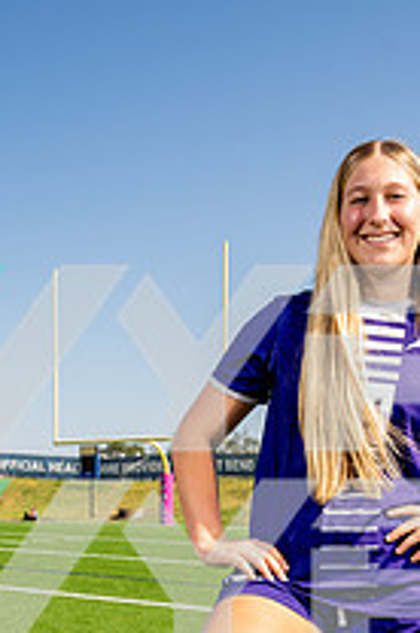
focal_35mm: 52
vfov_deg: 35.8
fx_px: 913
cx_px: 277
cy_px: 575
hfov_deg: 25.8
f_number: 7.1
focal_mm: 24
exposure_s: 1/125
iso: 50
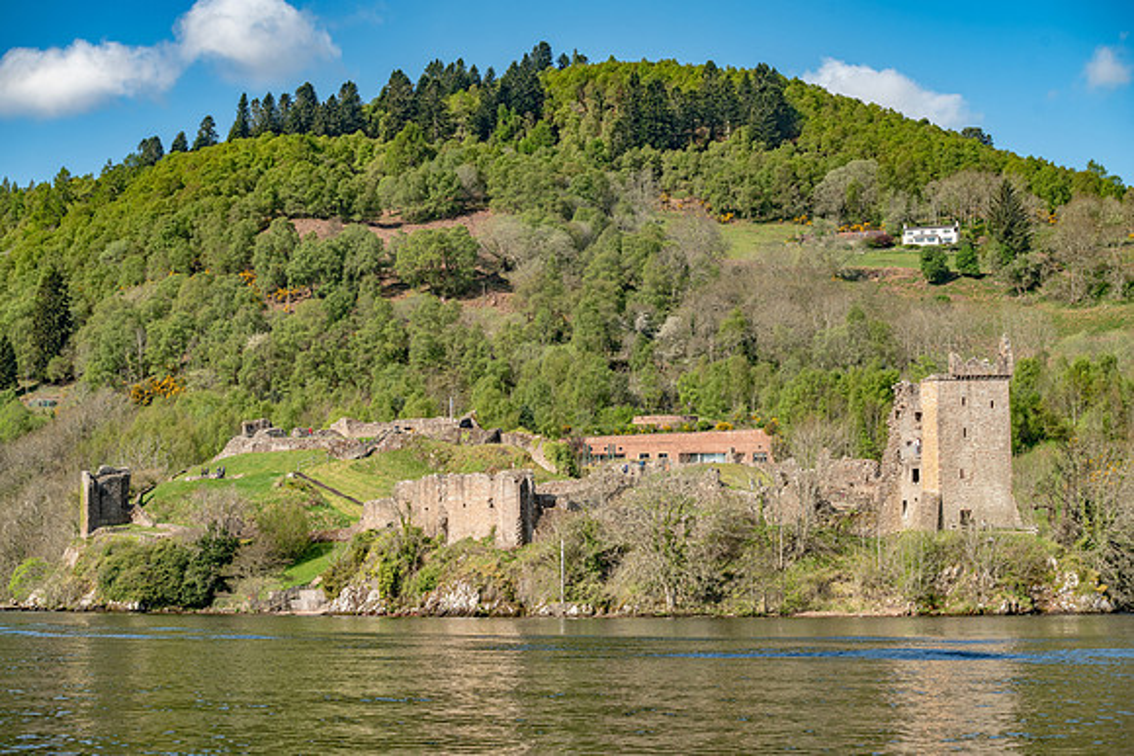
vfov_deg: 19.5
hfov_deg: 28.8
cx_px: 567
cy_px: 378
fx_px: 2205
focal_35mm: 70
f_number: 7.1
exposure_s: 1/400
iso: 160
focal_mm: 70
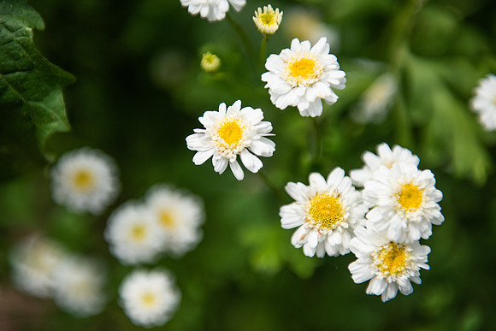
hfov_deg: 28.8
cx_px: 248
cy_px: 166
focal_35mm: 70
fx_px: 965
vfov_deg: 19.5
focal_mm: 70
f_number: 2.8
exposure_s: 1/8000
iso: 500
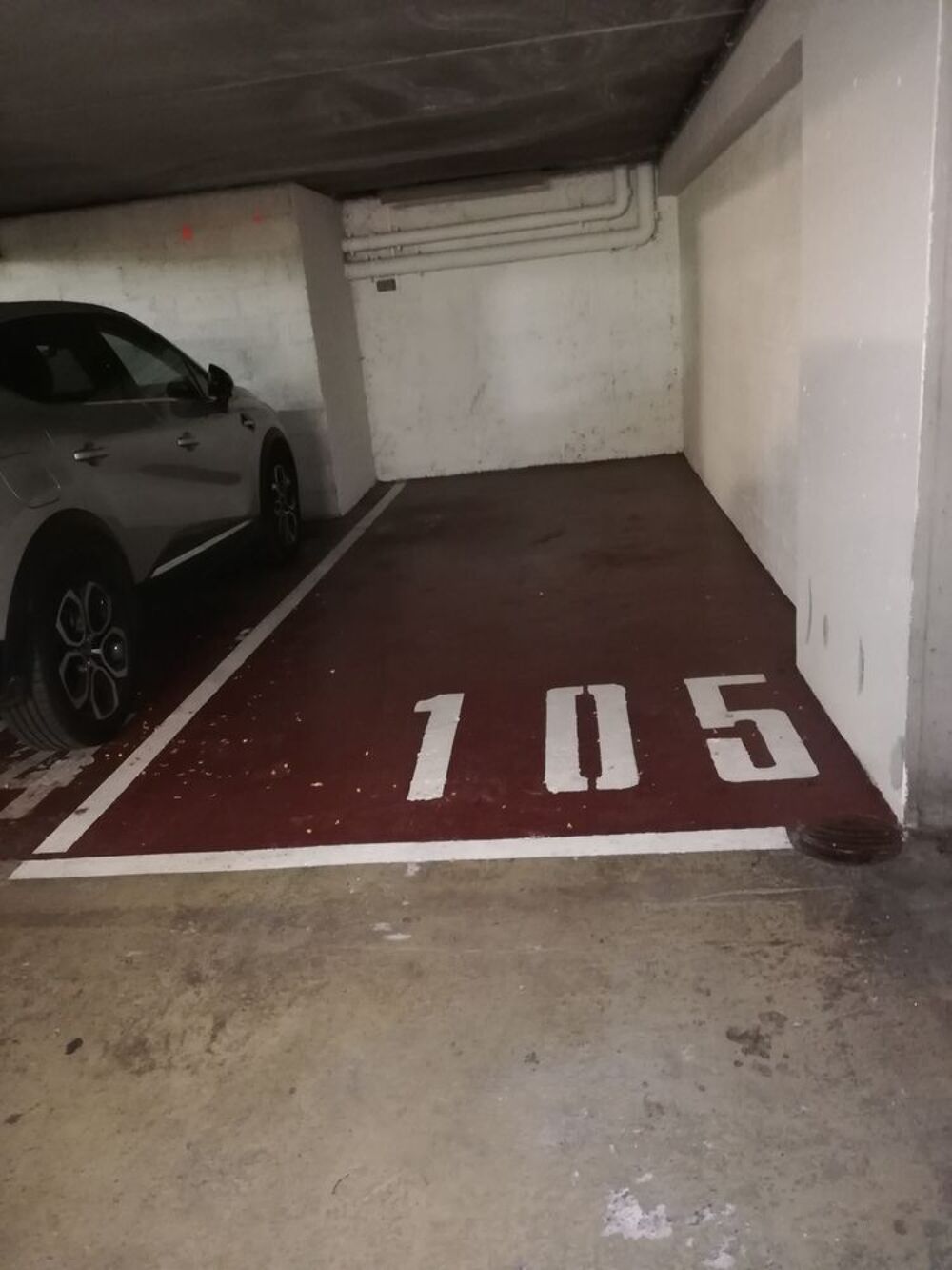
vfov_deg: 67.3
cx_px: 476
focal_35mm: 26
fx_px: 953
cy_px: 635
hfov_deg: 53.1
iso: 1600
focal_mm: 3.81
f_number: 2.2
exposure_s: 1/16.7
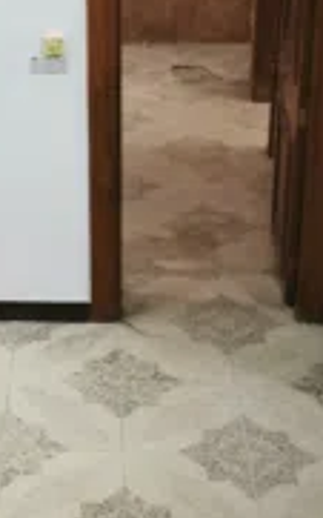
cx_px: -131
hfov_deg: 14.4
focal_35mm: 86
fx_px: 1212
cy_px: 189
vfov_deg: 24.0
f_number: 1.7
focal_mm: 5.35
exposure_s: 1/100
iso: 160
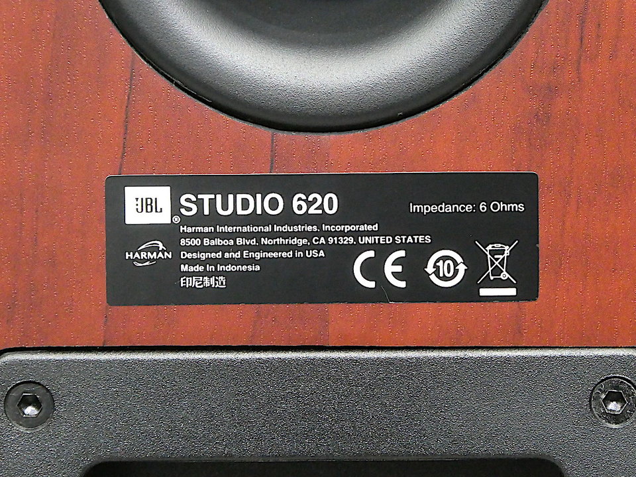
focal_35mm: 214
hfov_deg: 9.2
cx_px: 318
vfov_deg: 6.9
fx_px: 3932
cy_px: 238
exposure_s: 1/8
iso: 1600
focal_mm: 38.4
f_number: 7.1
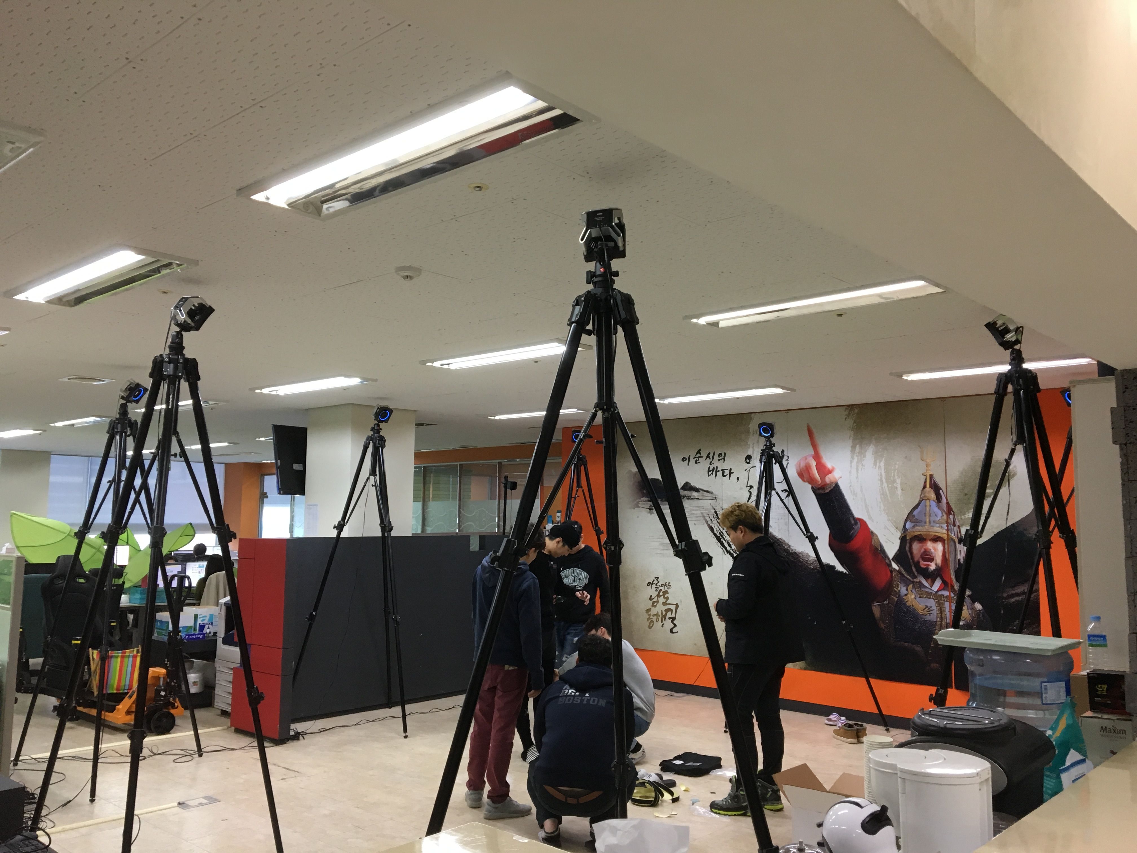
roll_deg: -1.1
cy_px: 426
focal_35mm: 29
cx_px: 568
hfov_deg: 61.7
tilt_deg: +5.0
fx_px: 953
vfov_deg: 48.2
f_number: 2.2
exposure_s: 1/30
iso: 80
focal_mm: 4.15
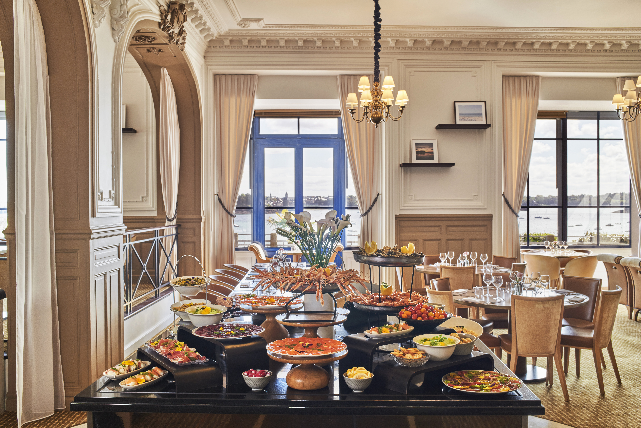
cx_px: 320
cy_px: 214
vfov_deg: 37.9
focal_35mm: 35
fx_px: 623
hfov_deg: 54.4
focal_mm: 35
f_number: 16
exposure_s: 1/10
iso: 200
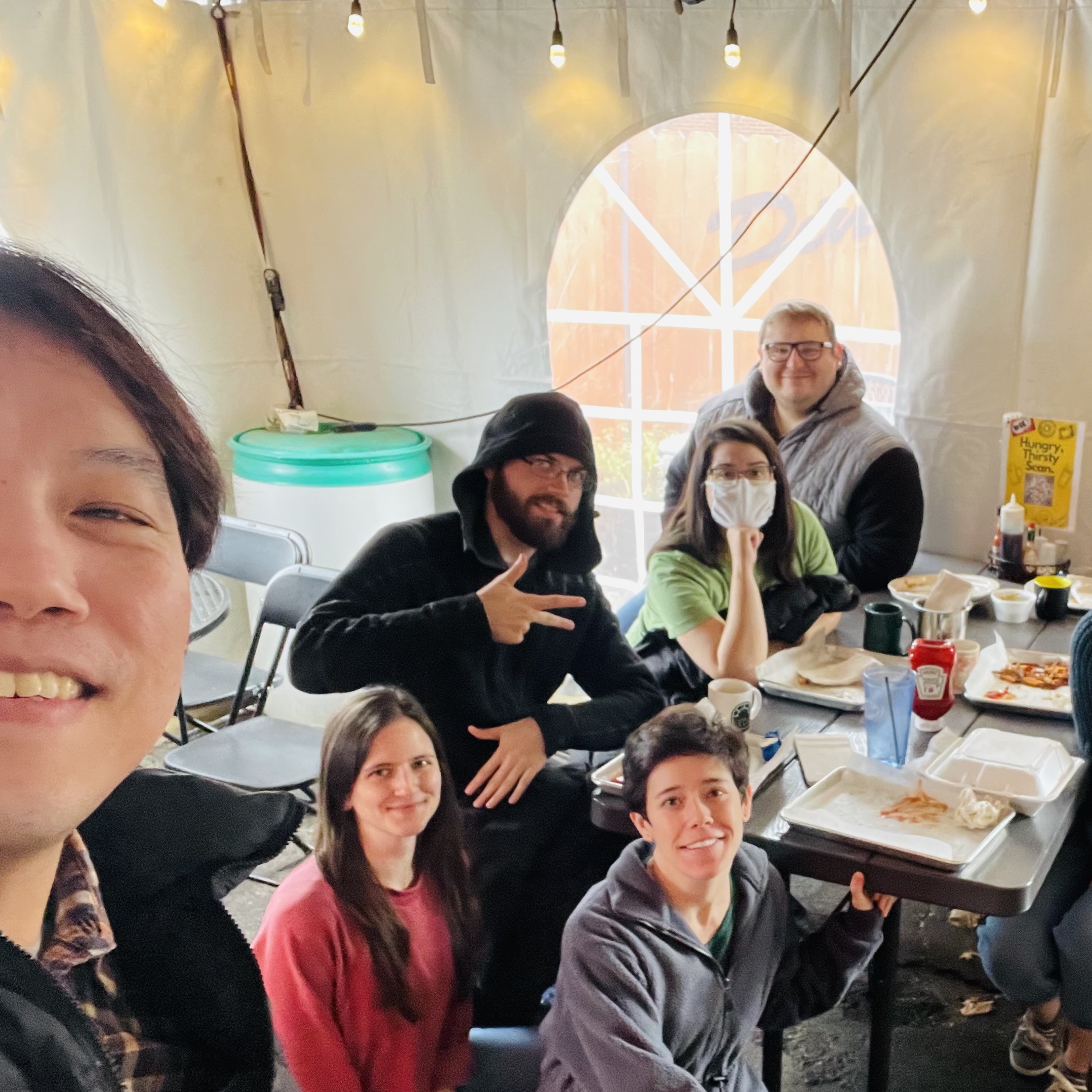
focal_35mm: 38
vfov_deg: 43.1
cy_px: 744
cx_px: 824
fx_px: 1356
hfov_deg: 42.5
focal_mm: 2.71
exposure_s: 1/30
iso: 500
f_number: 2.2
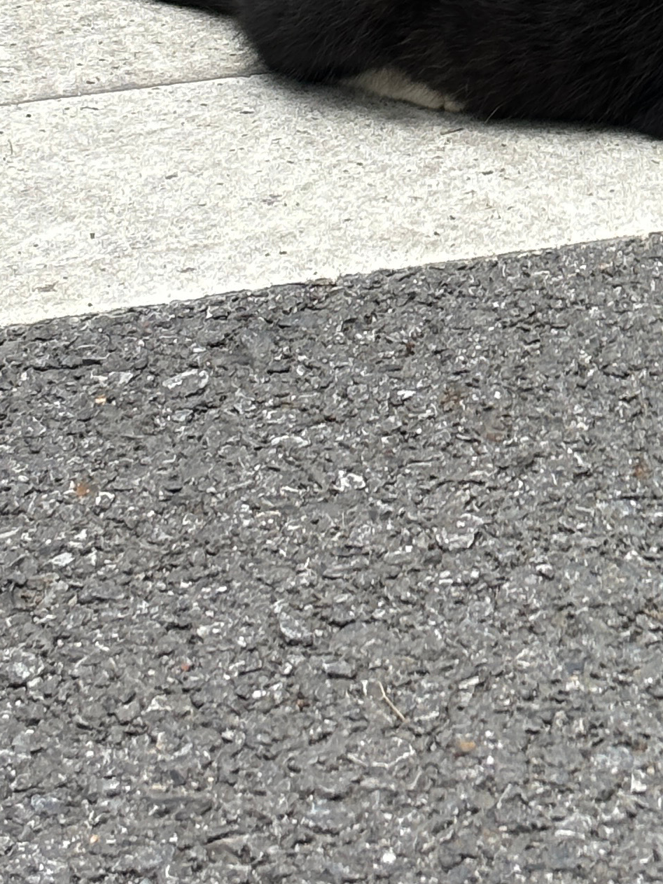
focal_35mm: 166
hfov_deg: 8.8
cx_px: 893
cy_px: -364
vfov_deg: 11.5
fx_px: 4240
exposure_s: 1/574
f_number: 1.6
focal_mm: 5.96
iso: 32
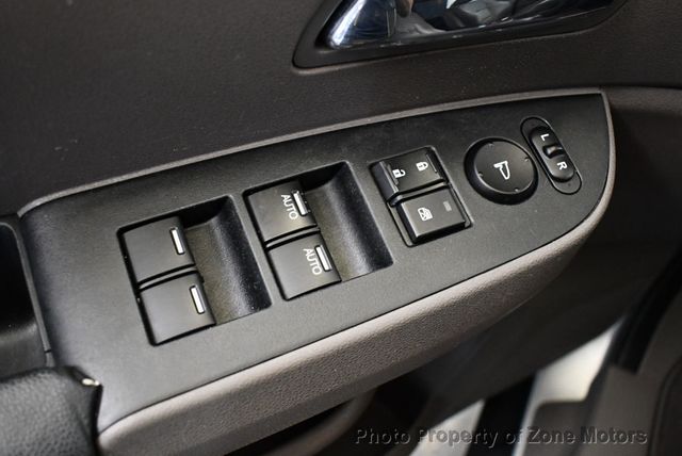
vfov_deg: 36.9
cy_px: 228
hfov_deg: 53.1
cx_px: 341
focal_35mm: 36
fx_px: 683
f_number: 3.5
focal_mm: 18
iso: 3200
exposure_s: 1/80
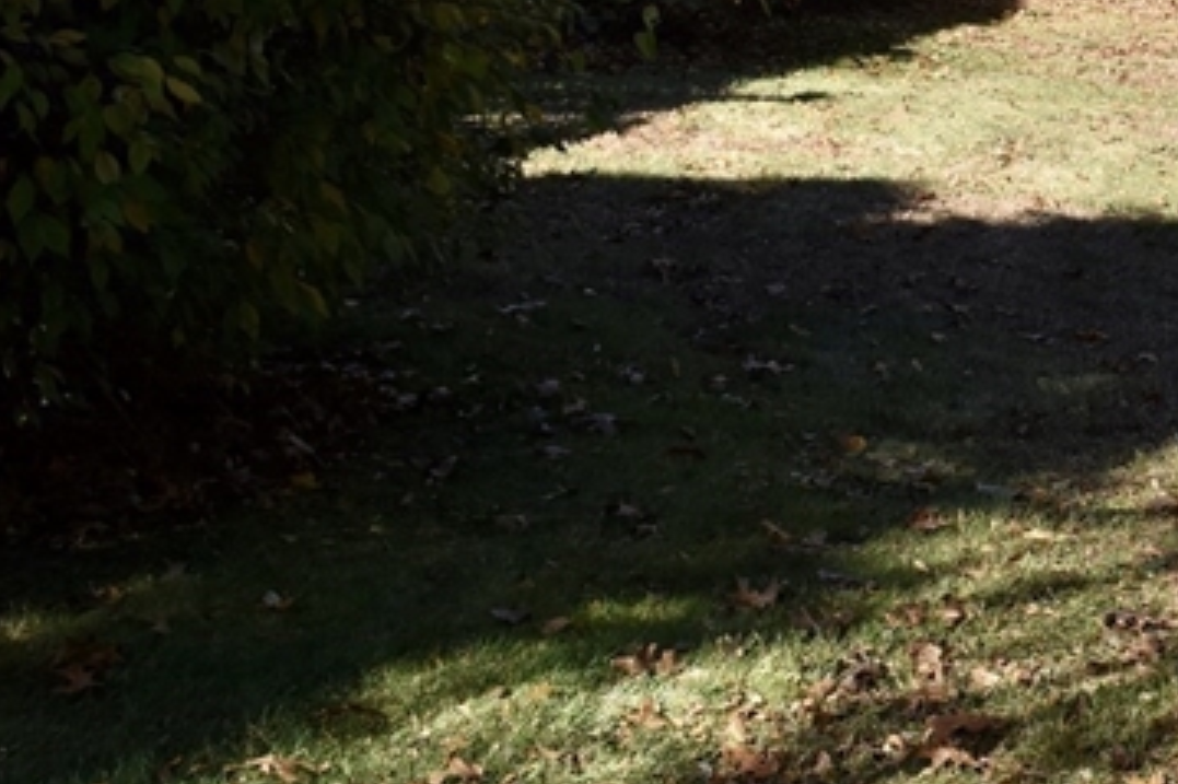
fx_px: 2518
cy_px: -51
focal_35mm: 77
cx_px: 1503
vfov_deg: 17.2
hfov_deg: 23.5
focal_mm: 18
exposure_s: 1/500
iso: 400
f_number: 8
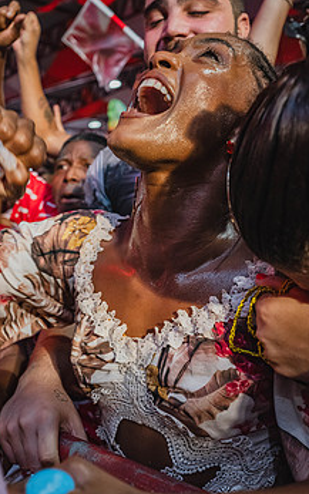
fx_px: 498
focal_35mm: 37
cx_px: 115
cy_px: 246
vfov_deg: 52.7
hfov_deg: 34.3
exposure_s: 1/250
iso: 2500
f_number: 4
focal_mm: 28
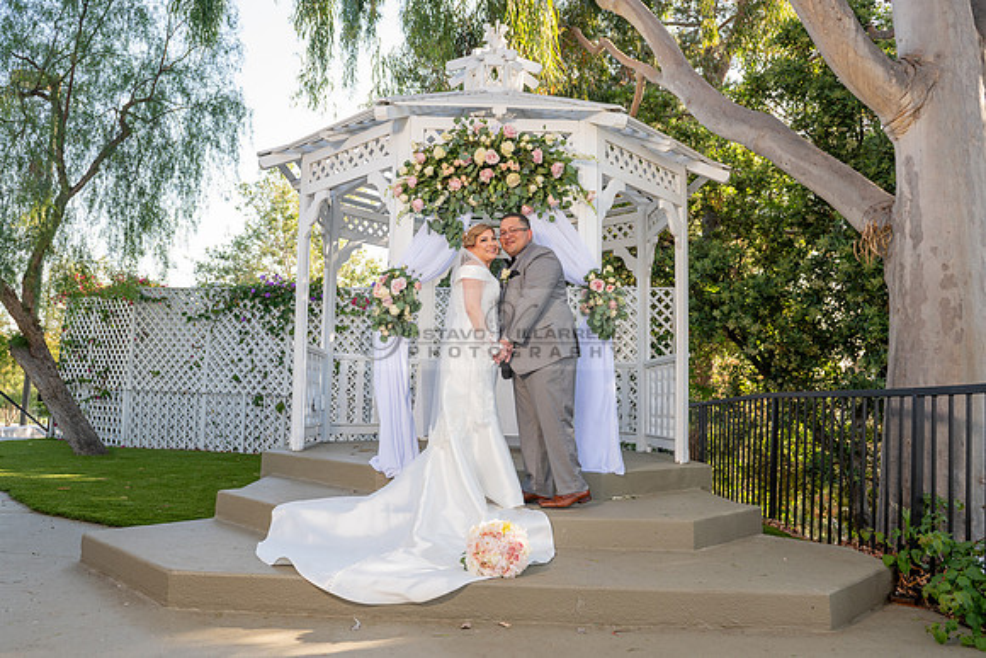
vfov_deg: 48.8
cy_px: 327
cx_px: 462
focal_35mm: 26
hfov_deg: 68.4
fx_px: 725
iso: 250
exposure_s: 1/200
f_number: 4.5
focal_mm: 24
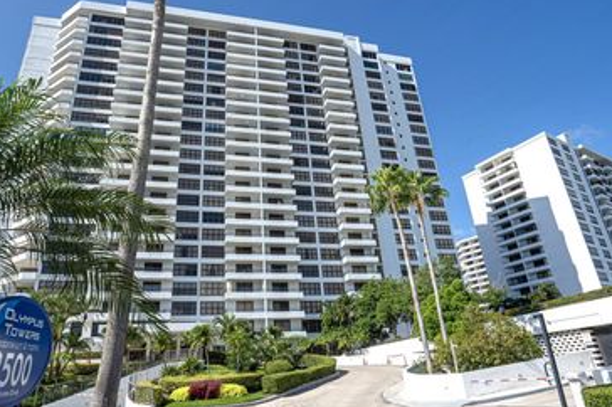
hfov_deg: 78.5
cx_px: 279
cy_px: 216
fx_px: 374
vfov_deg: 57.1
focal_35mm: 22
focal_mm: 16
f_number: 10
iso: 100
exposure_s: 1/200
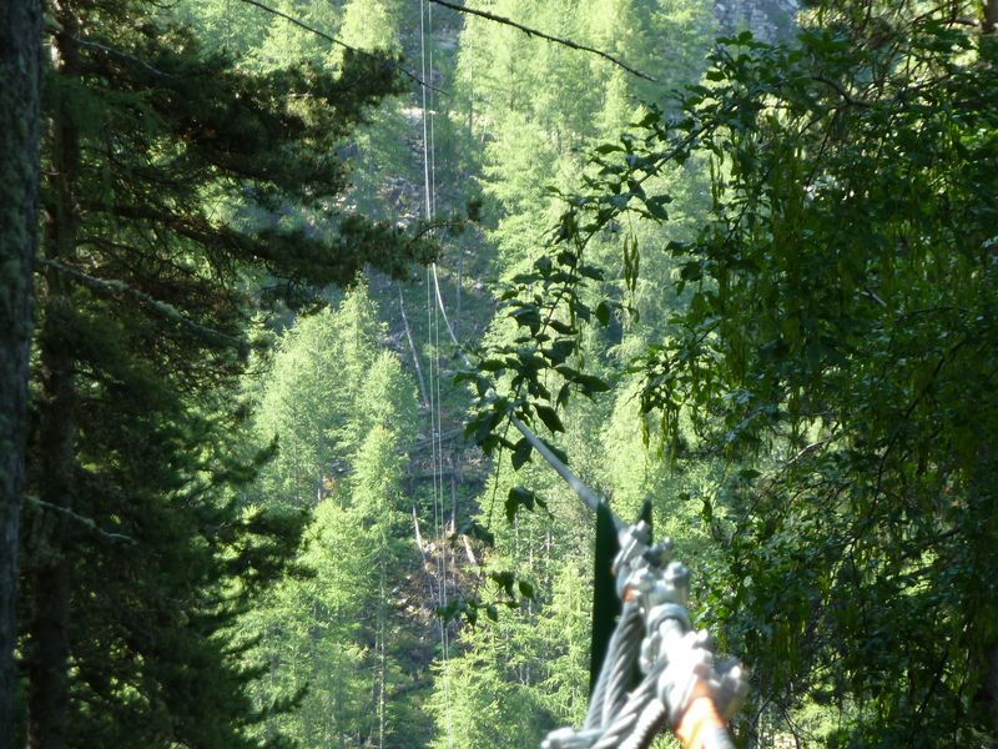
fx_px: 3690
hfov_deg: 15.4
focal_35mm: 128
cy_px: 374
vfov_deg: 11.6
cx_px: 499
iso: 125
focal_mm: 21
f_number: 4.4
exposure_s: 1/50
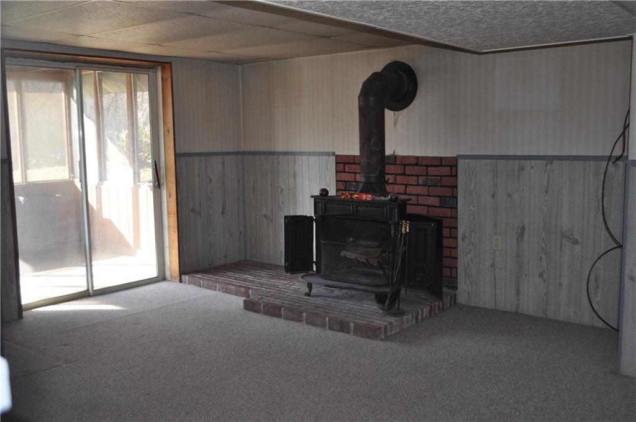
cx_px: 318
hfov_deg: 53.2
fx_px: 635
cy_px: 211
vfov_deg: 36.7
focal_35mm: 36
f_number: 4
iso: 560
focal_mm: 24
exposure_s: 1/125
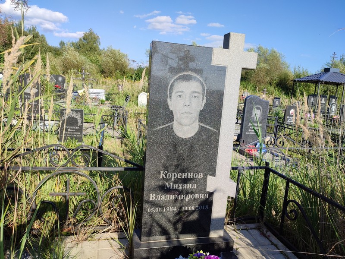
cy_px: 130
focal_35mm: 25
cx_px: 172
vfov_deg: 54.9
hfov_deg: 69.4
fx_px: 249
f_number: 1.9
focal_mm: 6.04
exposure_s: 1/450
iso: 50
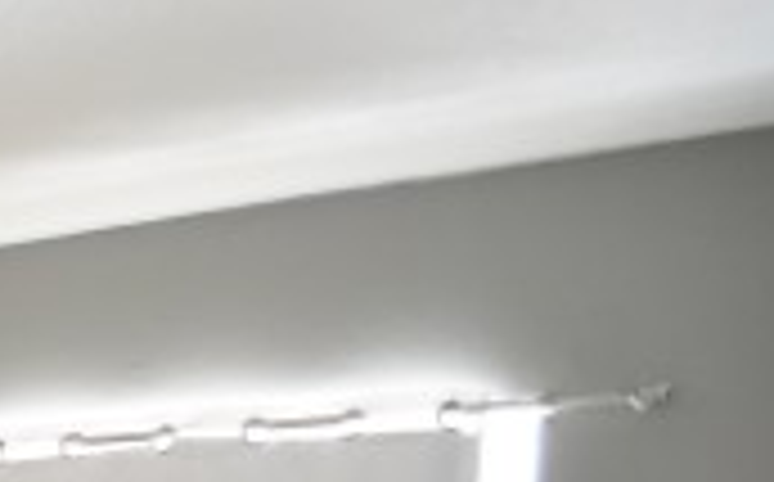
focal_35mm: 64
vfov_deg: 17.5
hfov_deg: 18.2
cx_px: -842
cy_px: 784
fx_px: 1348
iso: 800
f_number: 3.5
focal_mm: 10
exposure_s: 1/20
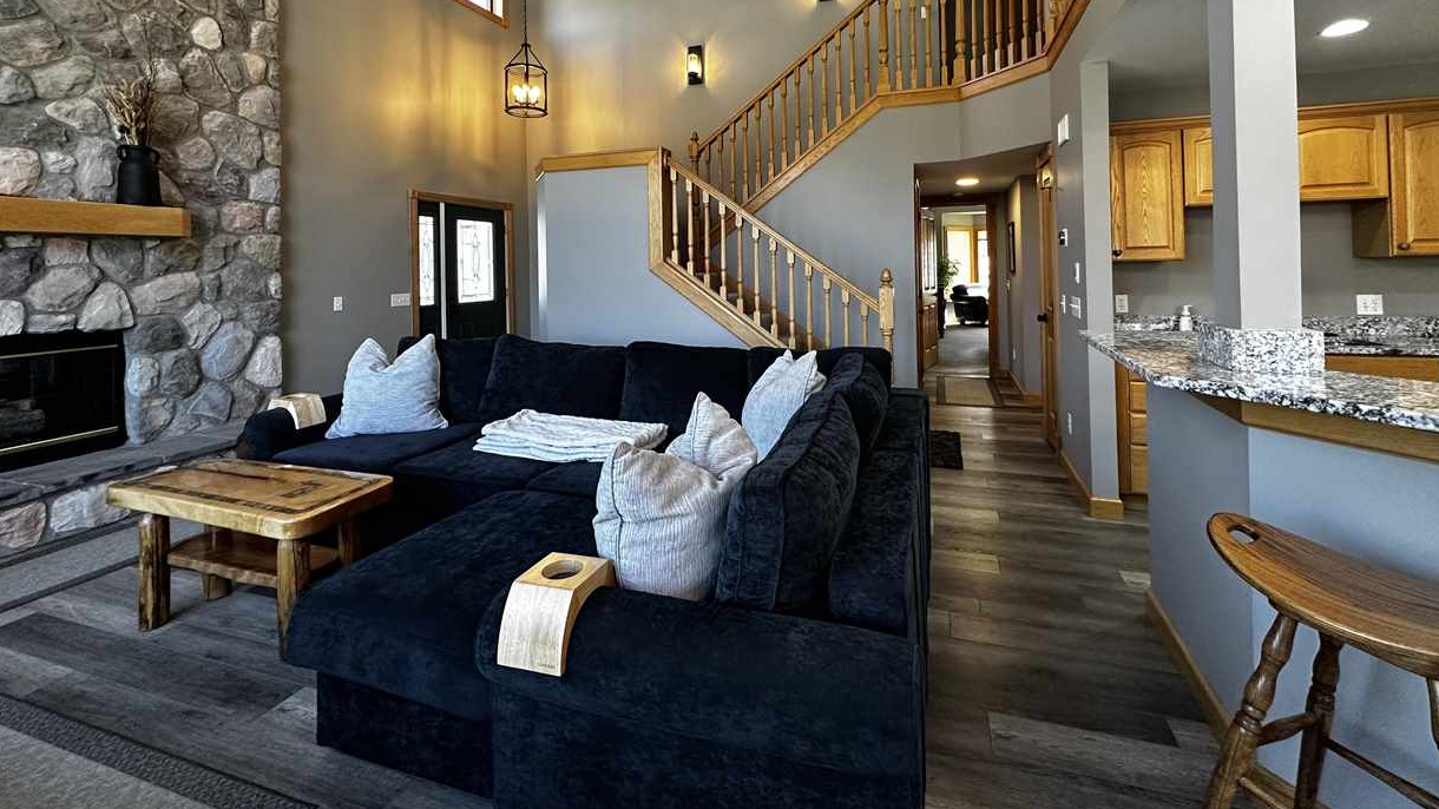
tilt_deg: +1.4
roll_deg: +0.9
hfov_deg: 99.3
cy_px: 258
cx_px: 747
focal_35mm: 16
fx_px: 610
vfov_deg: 65.0
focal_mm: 2.22
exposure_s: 1/120
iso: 250
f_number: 2.2
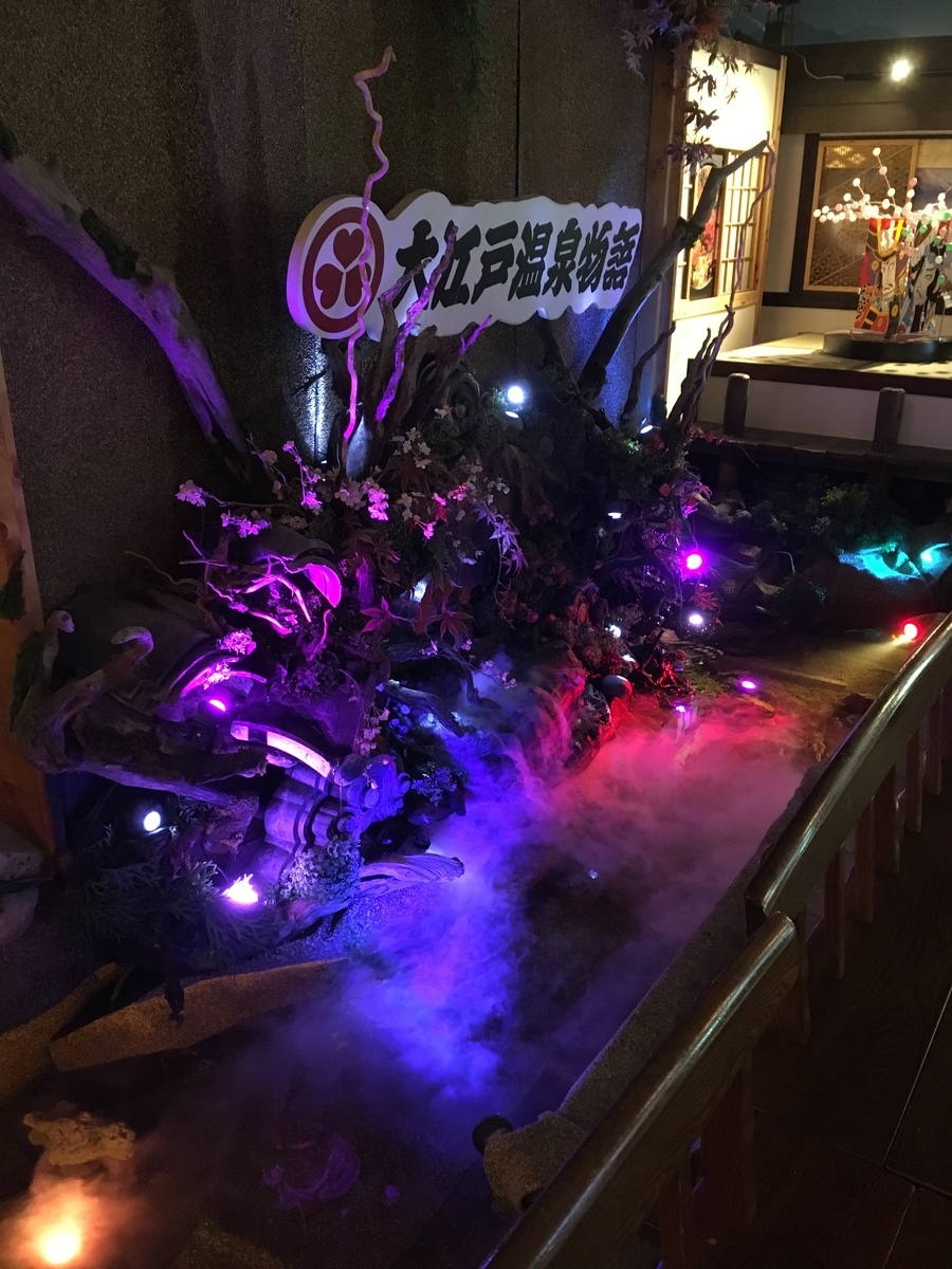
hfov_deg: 48.2
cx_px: 476
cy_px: 634
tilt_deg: -21.0
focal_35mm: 29
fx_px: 1063
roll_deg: -1.4
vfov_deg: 61.7
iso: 250
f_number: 2.2
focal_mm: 4.15
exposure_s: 1/15
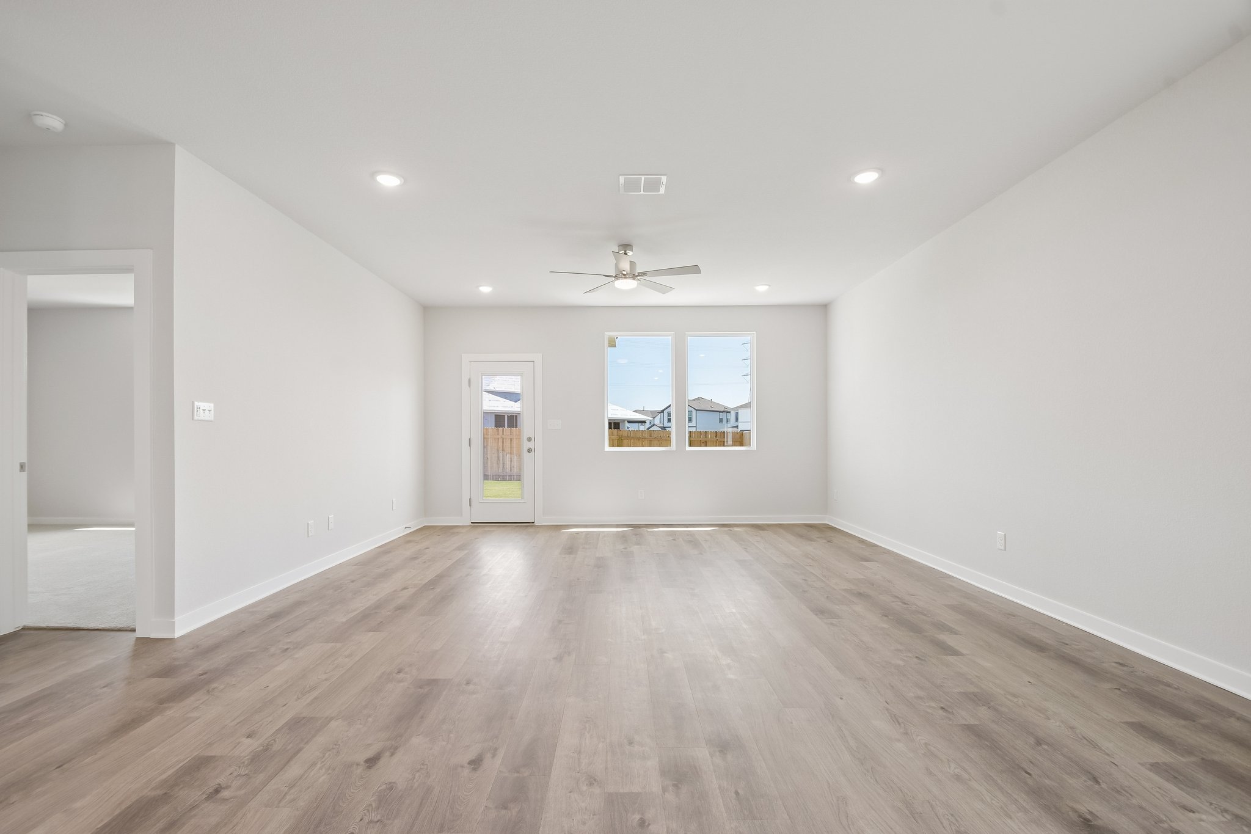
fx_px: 521
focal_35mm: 15
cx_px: 626
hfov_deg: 100.4
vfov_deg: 77.3
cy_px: 417
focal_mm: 10
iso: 400
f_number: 8
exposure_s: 1/50
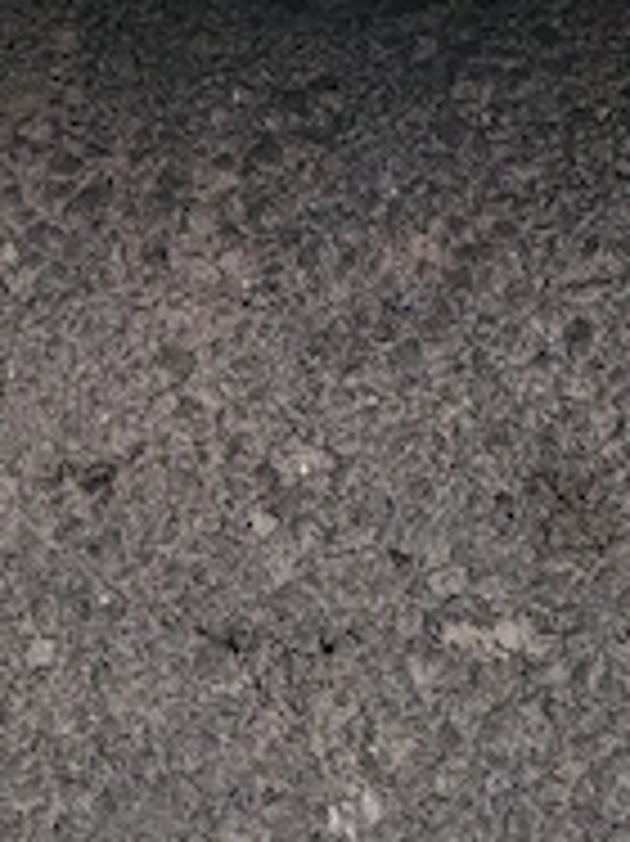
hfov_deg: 7.7
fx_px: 4689
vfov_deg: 8.7
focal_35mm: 193
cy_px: -1594
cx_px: 536
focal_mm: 6.67
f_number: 1.9
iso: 50
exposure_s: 1/100
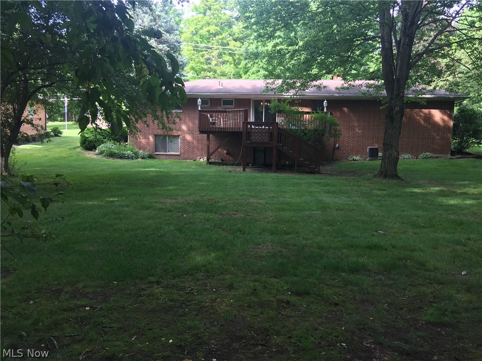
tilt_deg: -2.4
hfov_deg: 61.7
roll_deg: -0.7
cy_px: 180
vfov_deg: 48.2
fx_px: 404
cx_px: 241
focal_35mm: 29
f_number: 2.2
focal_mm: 4.15
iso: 50
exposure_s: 1/120
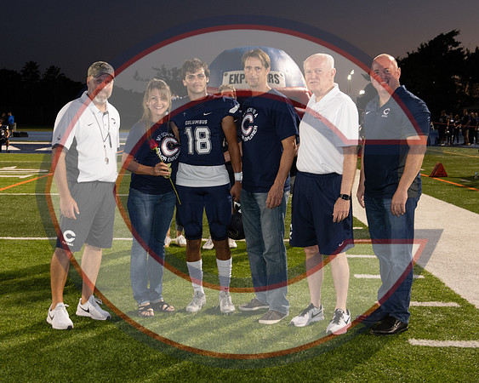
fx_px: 702
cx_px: 225
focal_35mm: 50
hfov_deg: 37.7
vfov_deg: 30.5
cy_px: 192
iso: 1400
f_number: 7.1
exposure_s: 1/60
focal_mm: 44
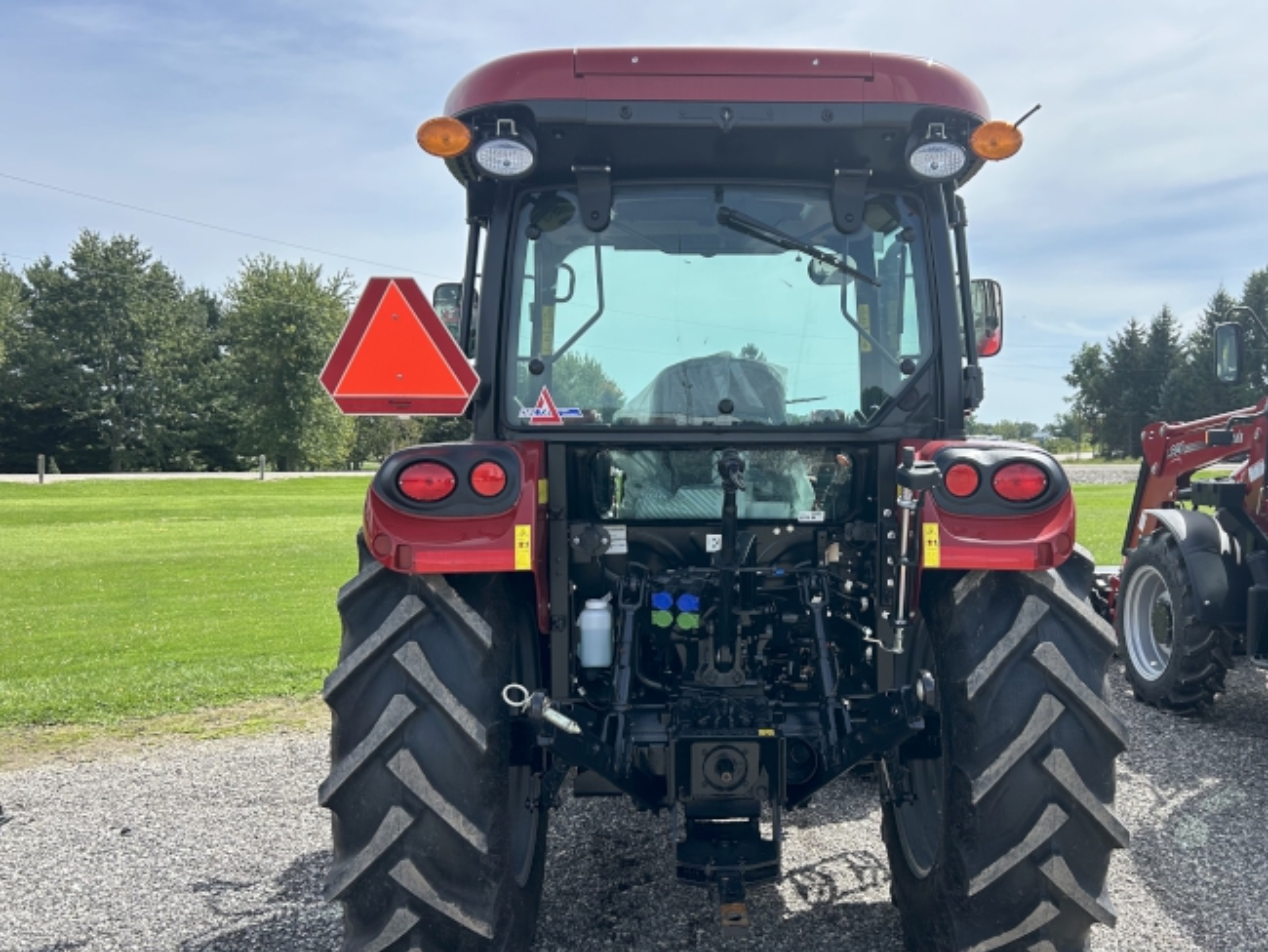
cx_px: 741
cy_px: 540
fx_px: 1173
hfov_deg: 56.5
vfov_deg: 44.1
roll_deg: +0.9
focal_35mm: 32
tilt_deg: -4.5
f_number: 1.5
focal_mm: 5.7
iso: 50
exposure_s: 1/2513
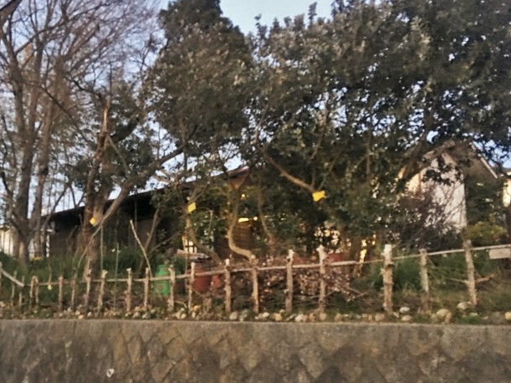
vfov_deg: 37.6
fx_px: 561
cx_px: 195
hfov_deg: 48.6
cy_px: 230
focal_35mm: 38
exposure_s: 1/4
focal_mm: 4.15
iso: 160
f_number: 2.2
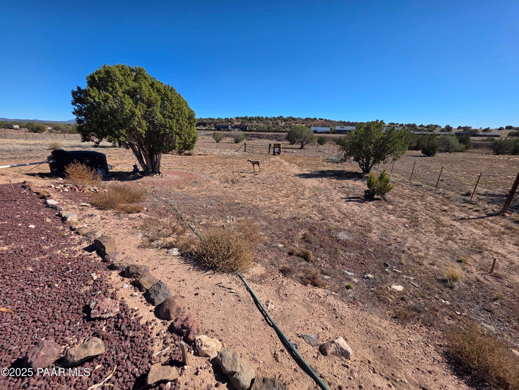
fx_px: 195
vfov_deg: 89.9
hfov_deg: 106.2
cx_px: 260
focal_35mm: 13
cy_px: 195
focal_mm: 2.2
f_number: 1.9
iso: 40
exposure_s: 1/2277
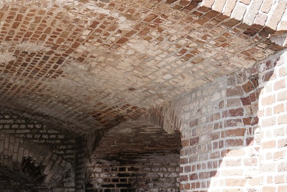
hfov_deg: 20.5
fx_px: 725
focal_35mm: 91
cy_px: 218
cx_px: -84
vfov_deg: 14.6
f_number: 6.3
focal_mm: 28
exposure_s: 1/100
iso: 100
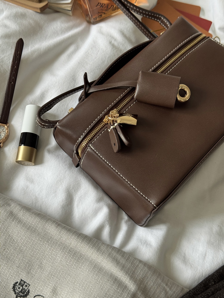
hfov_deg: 30.3
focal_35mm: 48
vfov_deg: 39.7
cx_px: 112
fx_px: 414
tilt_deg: -65.0
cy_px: 149
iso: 100
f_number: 1.78
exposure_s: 1/63
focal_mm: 6.76
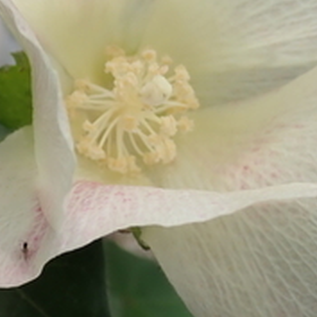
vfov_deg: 15.3
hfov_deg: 15.3
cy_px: 197
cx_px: 190
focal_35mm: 114
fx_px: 1181
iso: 100
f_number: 3.5
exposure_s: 1/500
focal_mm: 6.86
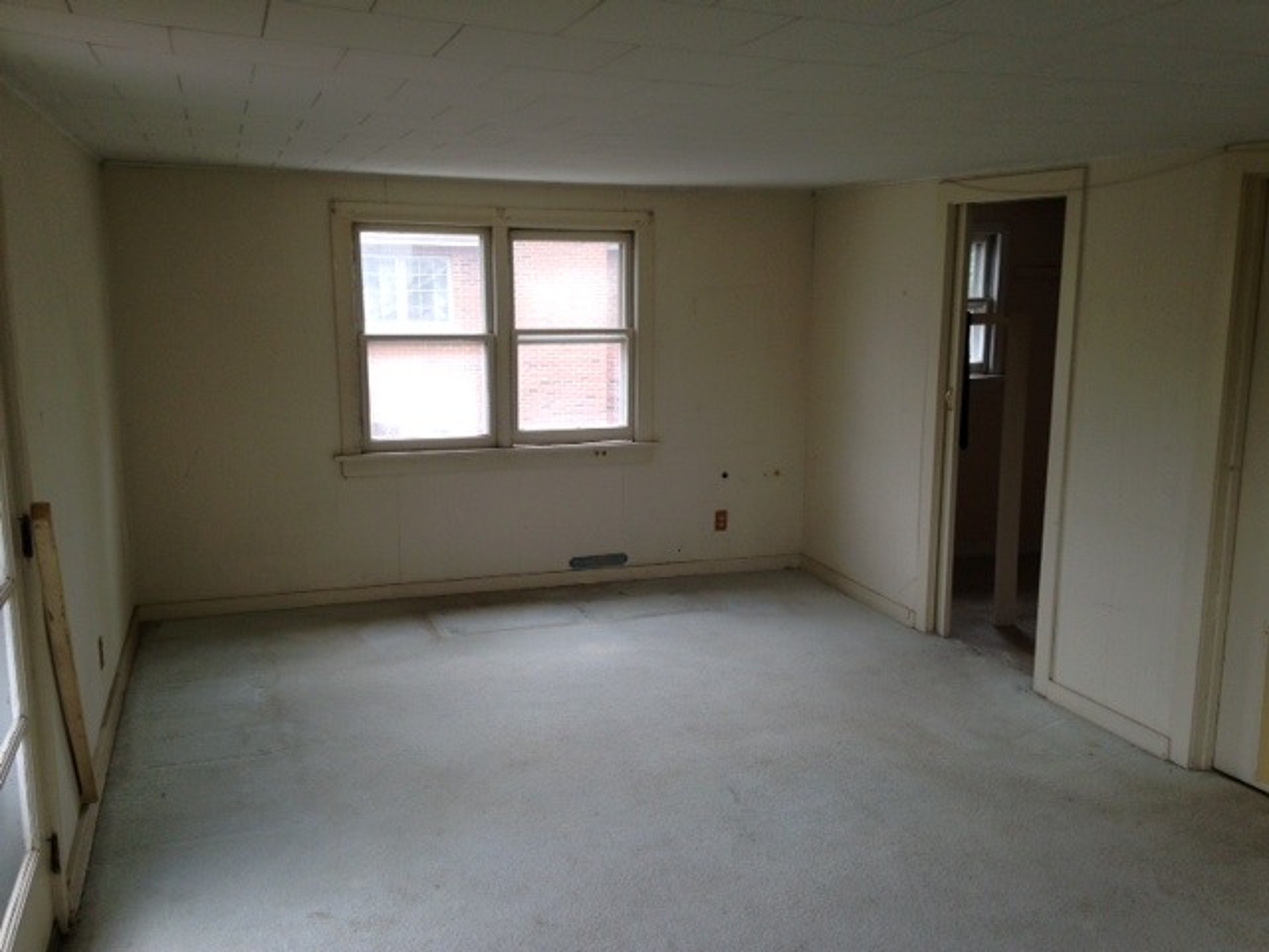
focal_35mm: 33
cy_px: 476
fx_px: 1210
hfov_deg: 55.4
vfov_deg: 42.9
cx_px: 634
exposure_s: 1/120
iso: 80
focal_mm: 4.12
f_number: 2.4
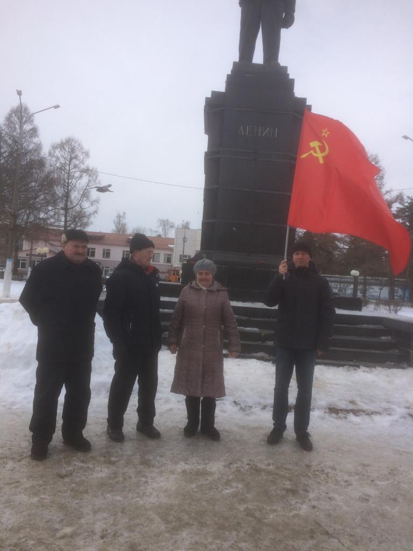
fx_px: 461
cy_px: 276
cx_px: 206
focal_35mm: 29
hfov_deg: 48.2
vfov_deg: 61.7
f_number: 2.2
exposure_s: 1/933
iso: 32
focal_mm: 4.15
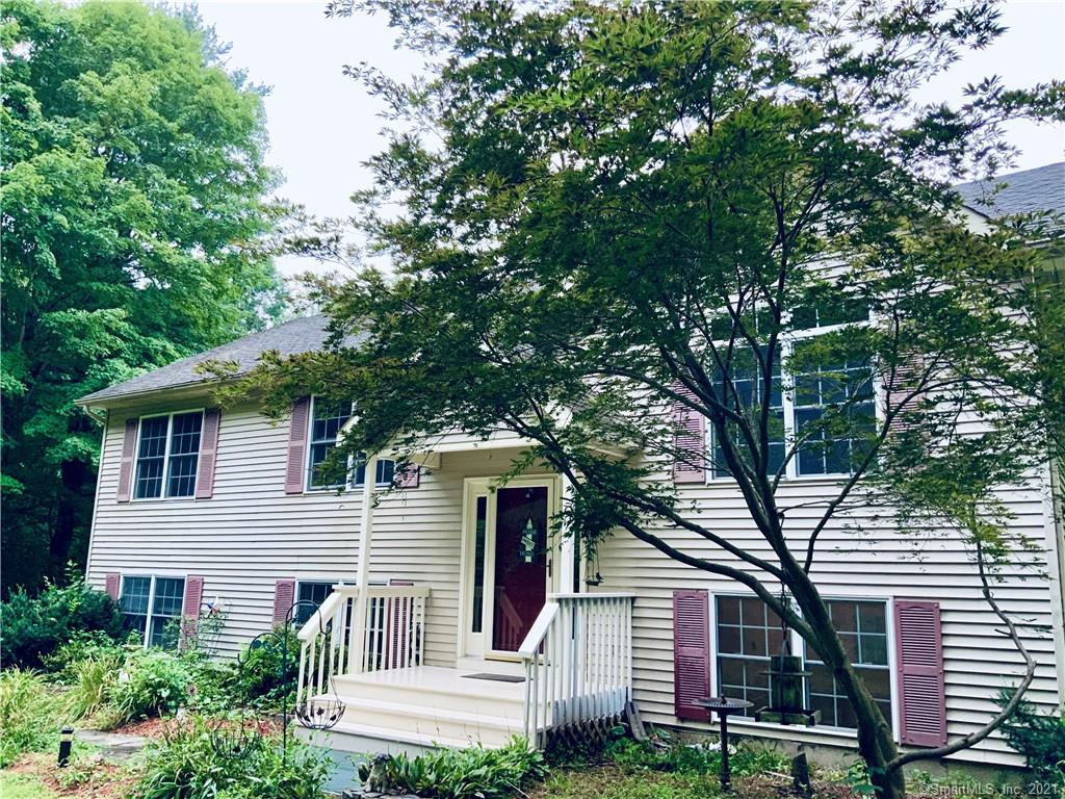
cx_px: 532
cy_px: 400
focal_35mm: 29
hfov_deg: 61.7
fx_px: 892
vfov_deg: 48.2
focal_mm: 3
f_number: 1.8
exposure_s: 1/110
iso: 64
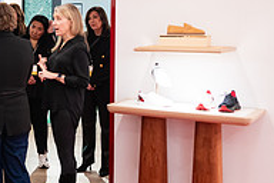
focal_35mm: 78
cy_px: 43
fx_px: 594
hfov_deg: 23.2
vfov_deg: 17.4
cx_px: -78
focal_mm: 24
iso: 1600
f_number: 3.2
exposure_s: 1/160
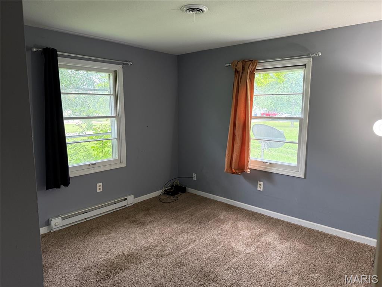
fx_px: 265
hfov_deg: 71.6
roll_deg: -0.6
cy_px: 144
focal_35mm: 24
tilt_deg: -7.6
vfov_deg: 56.8
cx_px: 191
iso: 250
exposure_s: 1/120
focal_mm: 6.76
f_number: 1.78
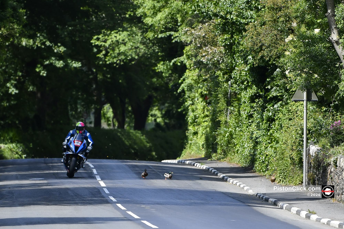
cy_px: 114
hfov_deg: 6.8
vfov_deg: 4.6
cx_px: 172
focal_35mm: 301
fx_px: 2876
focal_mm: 200
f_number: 2.8
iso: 360
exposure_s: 1/1250
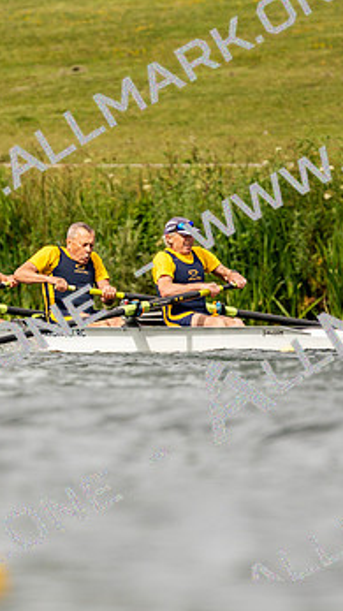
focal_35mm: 1577
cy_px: 279
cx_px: 55
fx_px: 25517
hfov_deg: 0.8
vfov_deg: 1.4
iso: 250
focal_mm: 600
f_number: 6.3
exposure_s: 1/2000
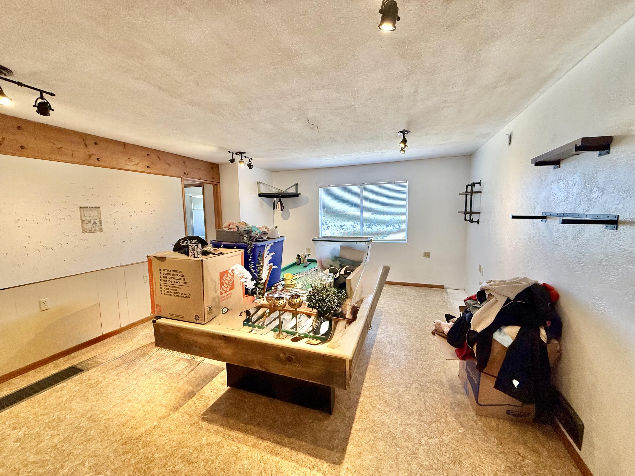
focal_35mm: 14
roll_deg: +1.1
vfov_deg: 85.7
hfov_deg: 102.1
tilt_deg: -4.9
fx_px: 257
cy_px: 238
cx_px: 318
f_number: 2.2
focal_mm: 2.22
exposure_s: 1/120
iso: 125
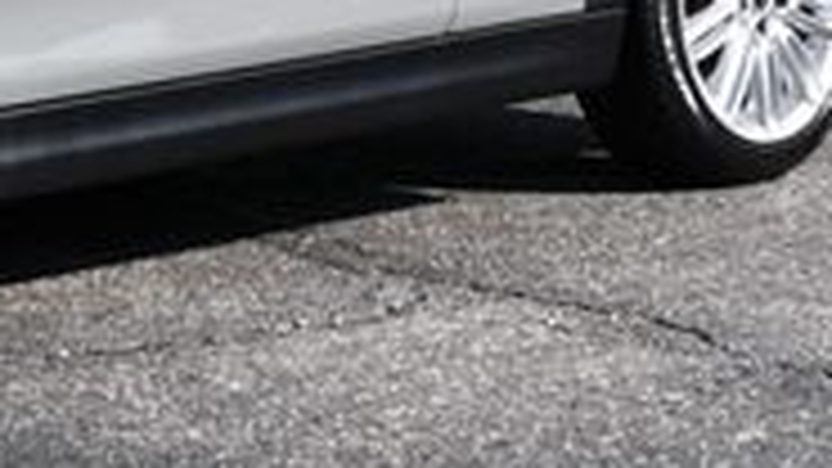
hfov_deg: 12.8
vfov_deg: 7.3
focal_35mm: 160
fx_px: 3529
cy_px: -459
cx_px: -360
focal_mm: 22
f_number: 8
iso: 125
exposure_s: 1/250
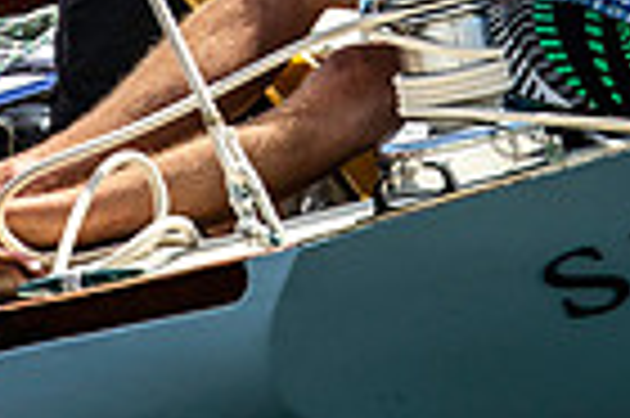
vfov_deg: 0.6
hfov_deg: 0.8
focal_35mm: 2489
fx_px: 43506
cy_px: -369
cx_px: 302
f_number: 5
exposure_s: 1/3200
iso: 400
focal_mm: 600
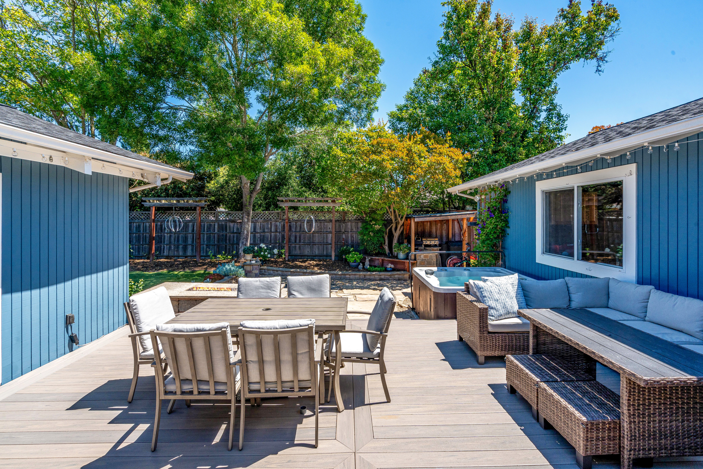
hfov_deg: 96.7
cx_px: 352
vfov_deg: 73.7
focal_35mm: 16
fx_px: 312
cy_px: 234
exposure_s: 1/250
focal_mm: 16
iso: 400
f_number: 11
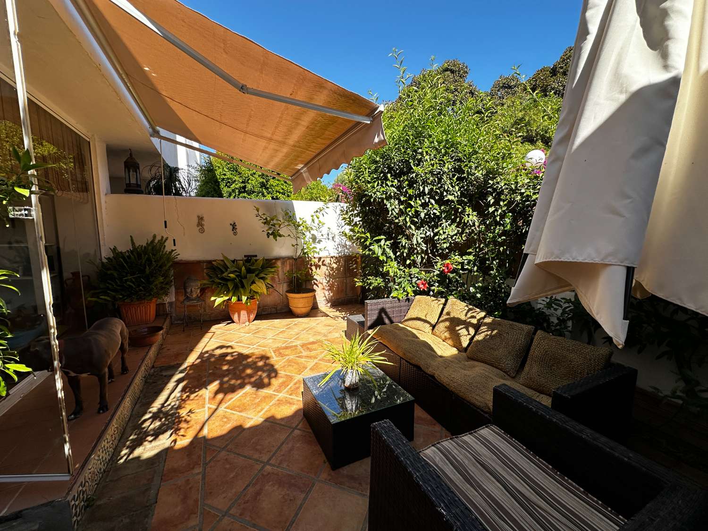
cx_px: 354
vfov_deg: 85.7
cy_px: 266
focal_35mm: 14
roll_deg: -0.1
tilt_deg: -6.1
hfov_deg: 102.1
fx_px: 286
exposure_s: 1/1006
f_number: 2.2
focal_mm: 2.22
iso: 50
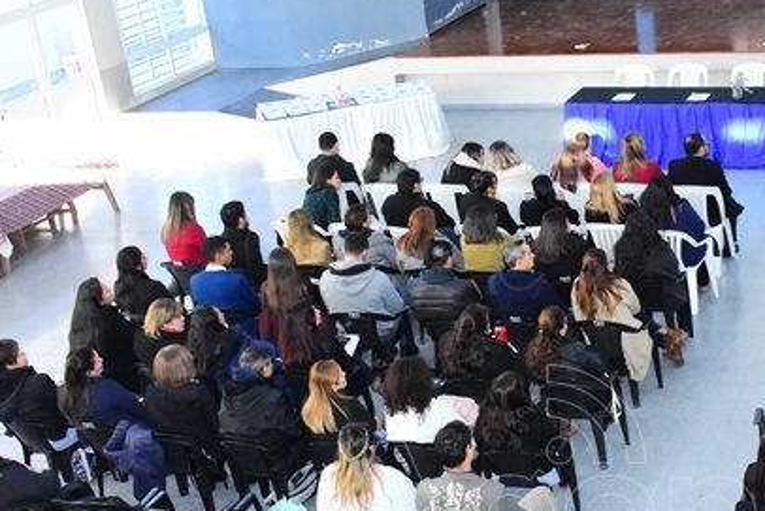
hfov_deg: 29.6
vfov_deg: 20.9
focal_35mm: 65
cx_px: 690
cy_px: 308
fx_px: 1382
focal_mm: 22
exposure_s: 1/125
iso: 4000
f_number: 7.1
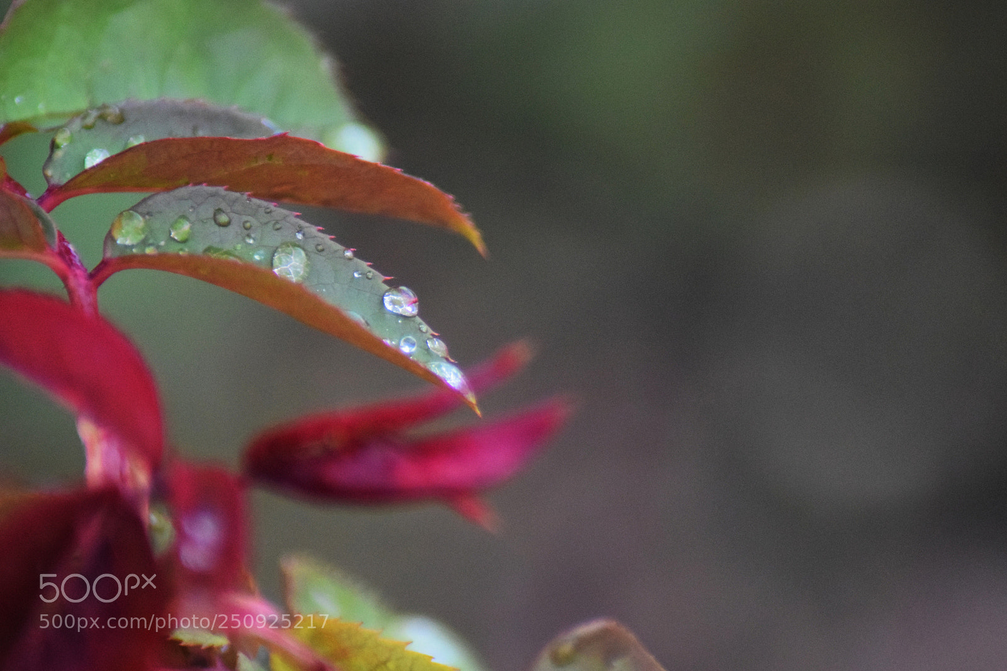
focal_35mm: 450
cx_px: 504
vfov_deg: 3.1
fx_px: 12584
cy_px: 336
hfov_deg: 4.6
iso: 6400
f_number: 5.6
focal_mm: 300
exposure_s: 1/250
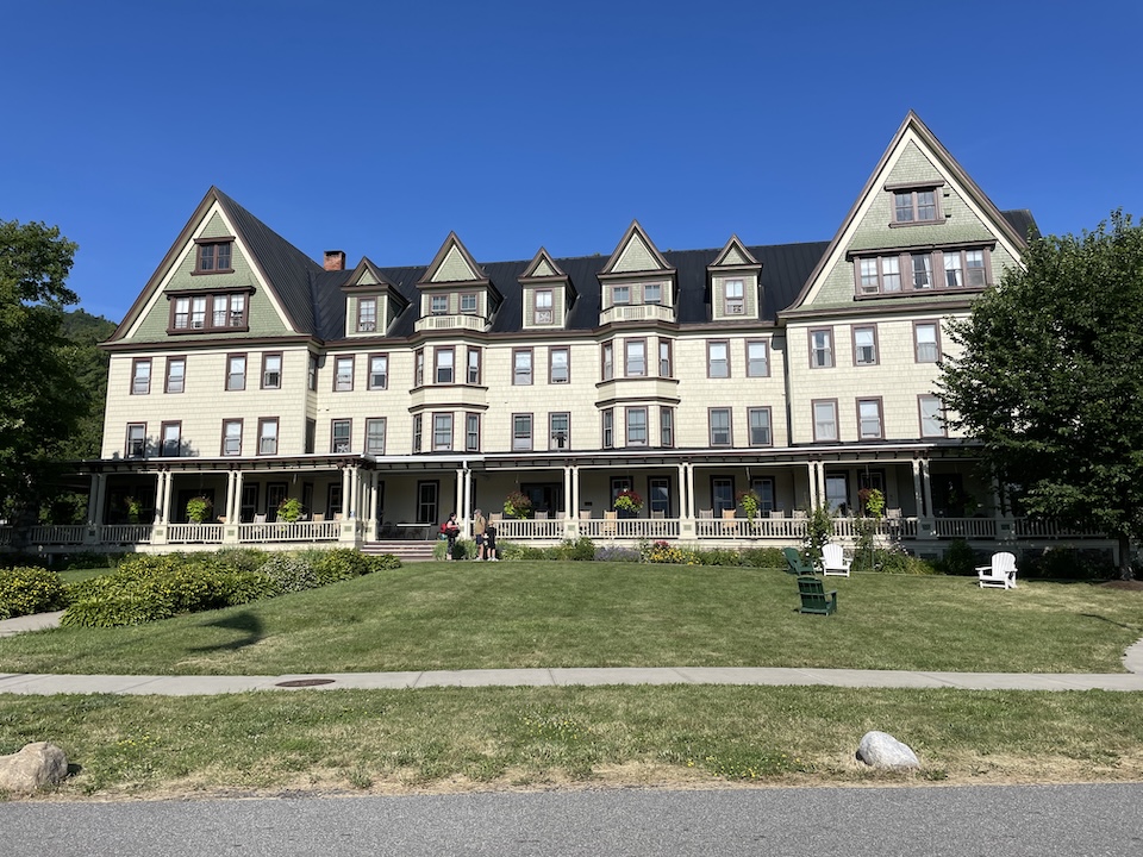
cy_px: 428
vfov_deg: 53.1
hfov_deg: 67.3
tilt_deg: +10.0
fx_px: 859
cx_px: 572
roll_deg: -0.2
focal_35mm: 26
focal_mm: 4.2
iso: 32
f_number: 1.6
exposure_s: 1/5051
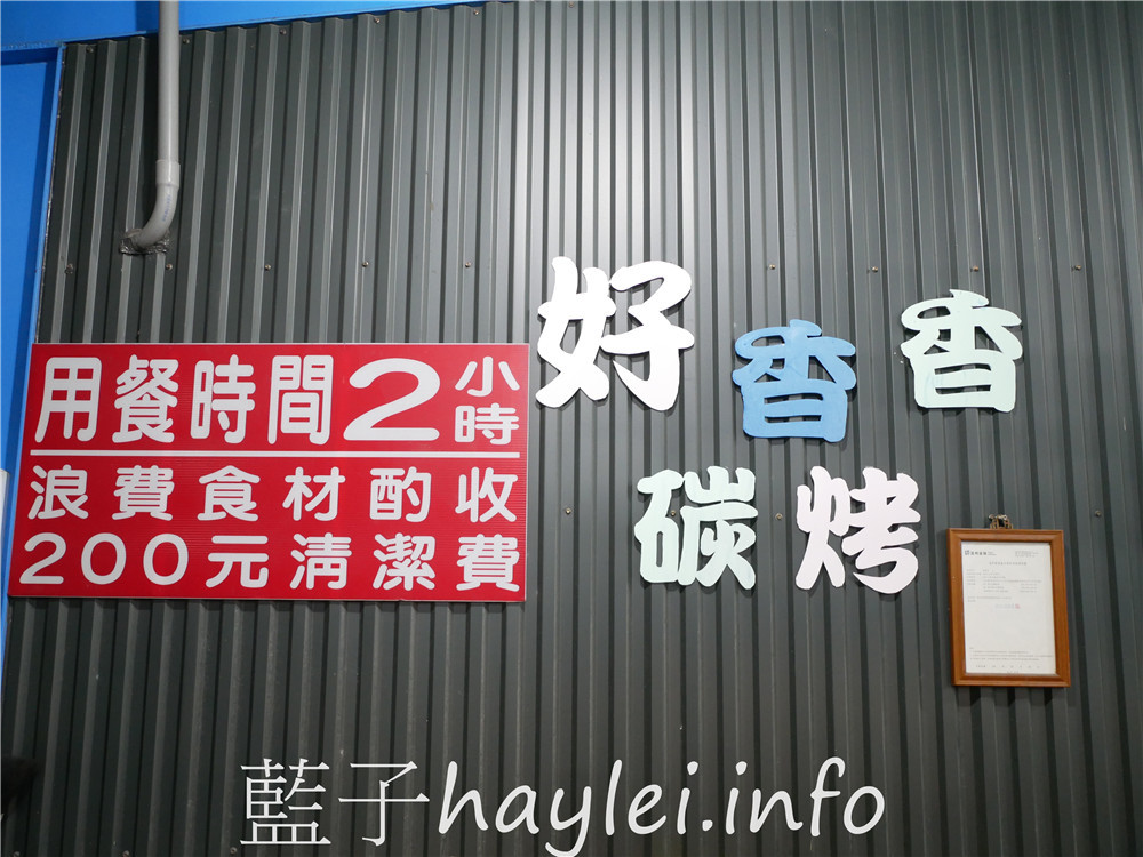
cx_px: 572
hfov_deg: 60.0
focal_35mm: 30
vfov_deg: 46.8
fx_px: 991
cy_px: 428
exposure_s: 1/60
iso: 1000
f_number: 1.7
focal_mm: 15
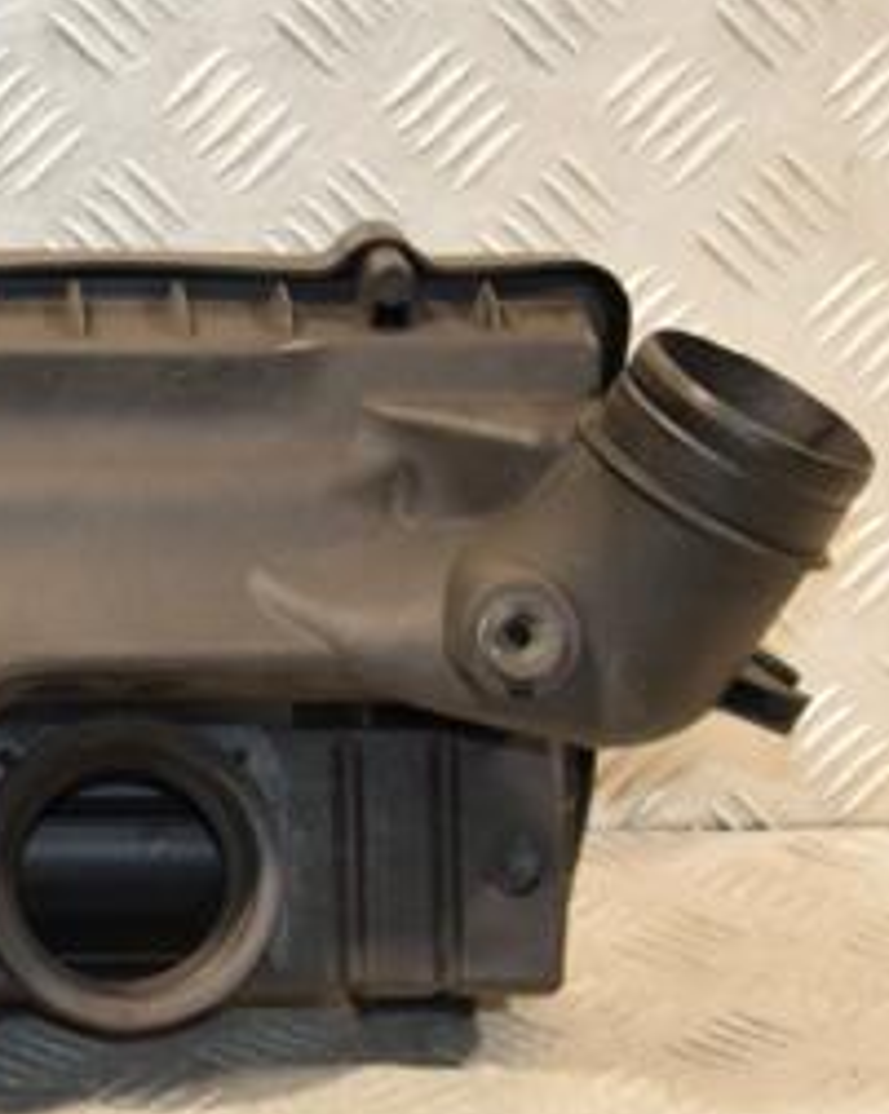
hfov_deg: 10.1
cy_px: 619
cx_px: -80
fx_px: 4979
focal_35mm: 151
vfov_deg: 12.8
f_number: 5.6
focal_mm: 45
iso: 800
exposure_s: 1/125
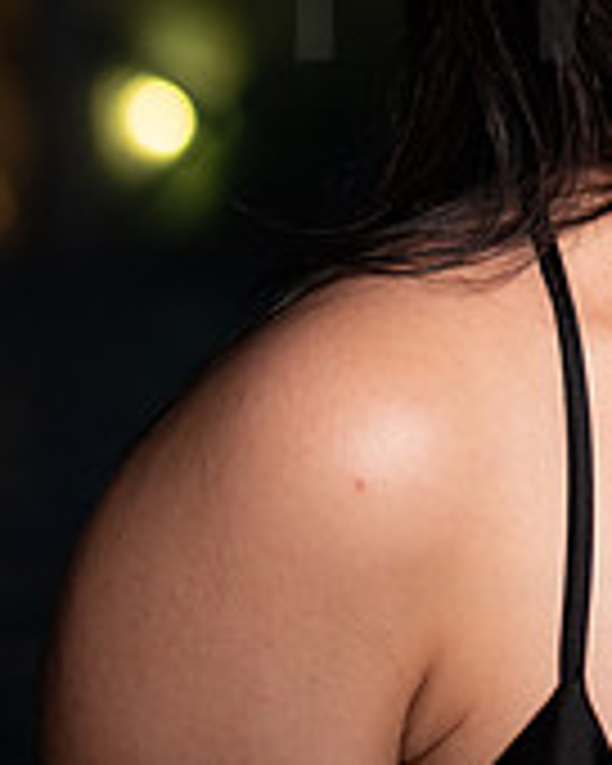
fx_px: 2536
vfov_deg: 16.7
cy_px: -65
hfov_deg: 13.0
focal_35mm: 112
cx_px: 940
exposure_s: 1/640
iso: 800
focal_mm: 35
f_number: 1.4
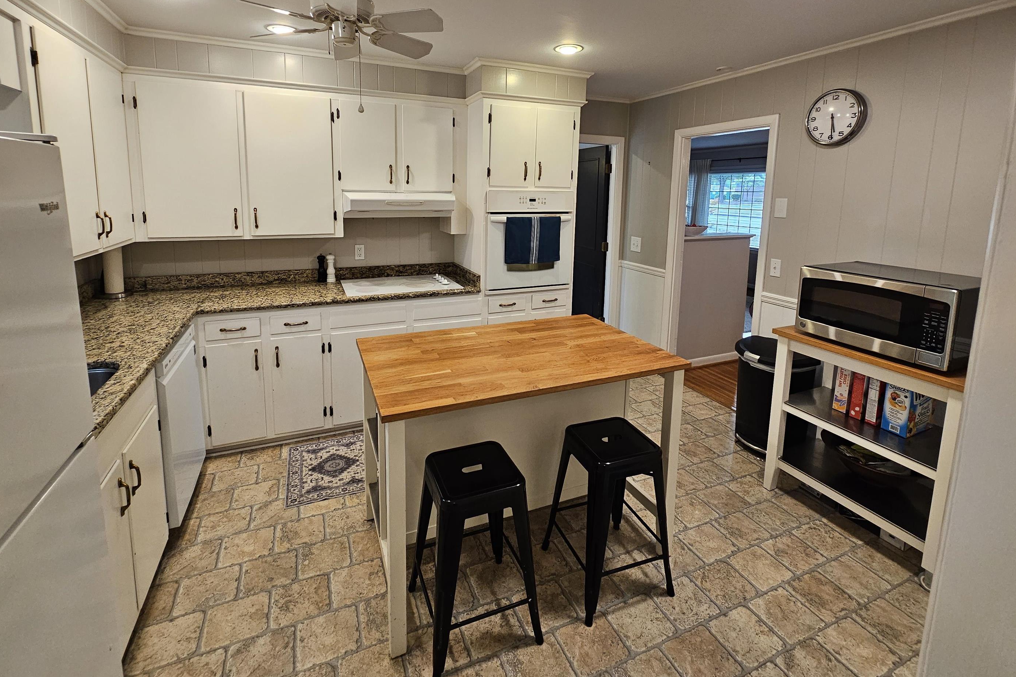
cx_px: 509
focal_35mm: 15
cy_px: 267
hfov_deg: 100.4
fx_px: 423
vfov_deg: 76.3
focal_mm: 2.2
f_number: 2.2
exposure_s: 1/60
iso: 200
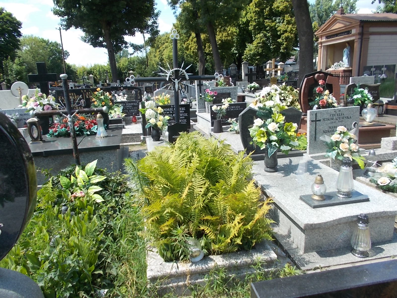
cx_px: 198
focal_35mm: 26
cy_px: 149
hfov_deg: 67.3
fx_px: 298
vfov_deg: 53.1
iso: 80
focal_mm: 4.6
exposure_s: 1/500
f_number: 3.2
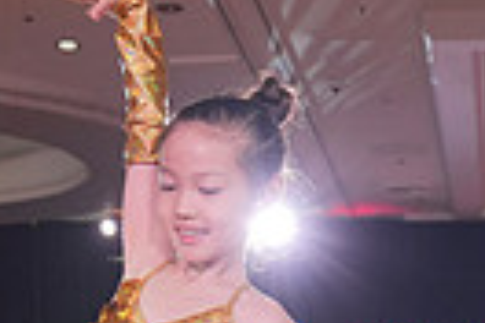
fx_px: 1778
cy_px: 501
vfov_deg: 10.0
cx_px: 323
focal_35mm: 132
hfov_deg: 15.5
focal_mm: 30
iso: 1600
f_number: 4
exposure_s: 1/500
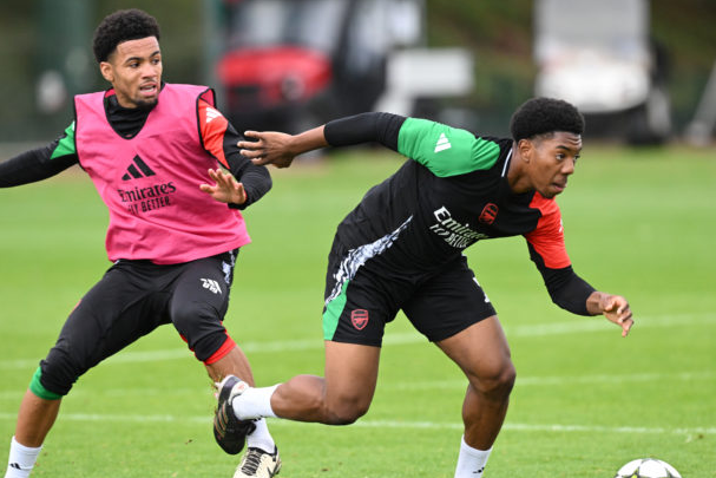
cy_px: 284
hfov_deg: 4.2
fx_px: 9827
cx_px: 300
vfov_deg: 2.8
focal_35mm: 494
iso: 2000
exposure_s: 1/1000
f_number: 4
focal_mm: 400
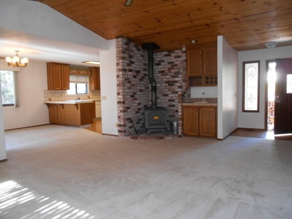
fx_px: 219
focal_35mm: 26
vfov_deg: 53.1
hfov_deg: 67.3
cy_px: 110
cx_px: 146
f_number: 3.5
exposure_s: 1/30
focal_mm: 4.6
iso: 320
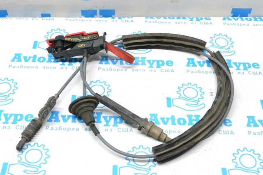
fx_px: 383
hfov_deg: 37.9
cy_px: 88
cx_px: 132
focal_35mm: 52
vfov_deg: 25.7
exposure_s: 1/160
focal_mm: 35
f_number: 9
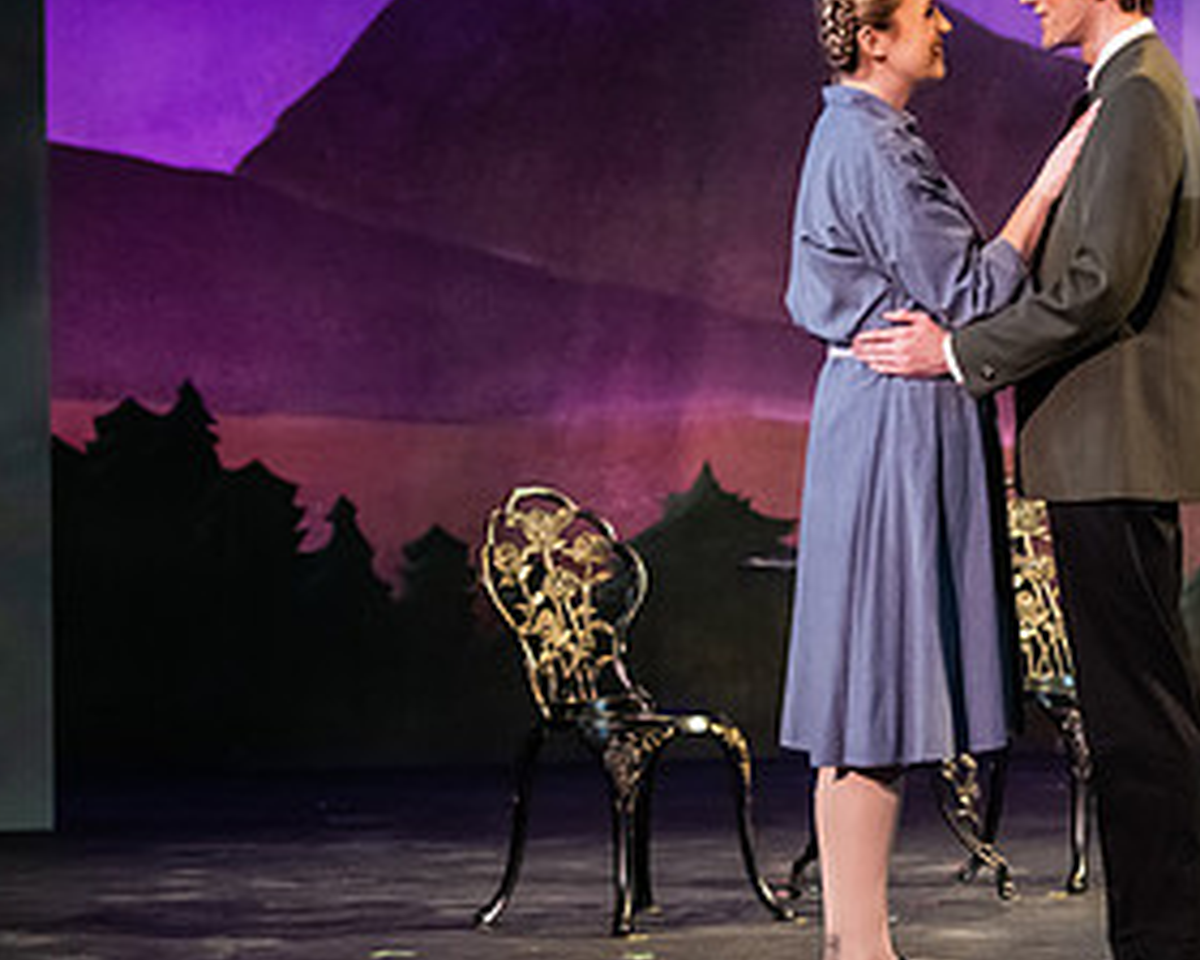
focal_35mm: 185
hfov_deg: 10.4
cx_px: 1054
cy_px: 358
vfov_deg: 8.4
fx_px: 6570
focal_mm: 95
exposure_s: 1/320
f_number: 3.2
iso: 4000
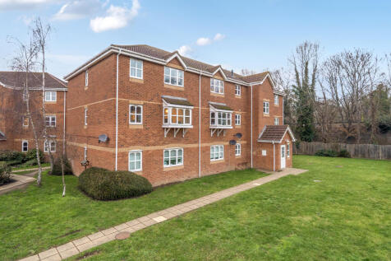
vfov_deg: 67.3
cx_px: 196
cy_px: 130
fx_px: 195
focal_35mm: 18
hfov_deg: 90.0
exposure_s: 1/50
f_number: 8
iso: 500
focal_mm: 12
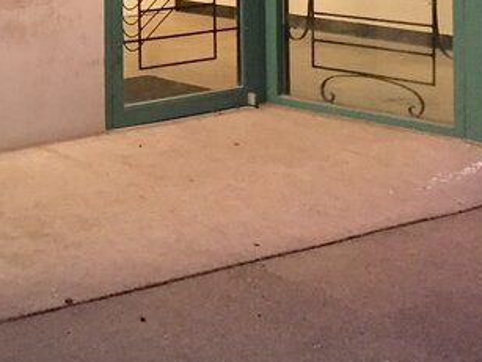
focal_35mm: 88
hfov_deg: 21.6
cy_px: -132
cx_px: 27
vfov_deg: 15.8
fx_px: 1227
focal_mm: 4.15
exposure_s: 1/20
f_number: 2.2
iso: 250
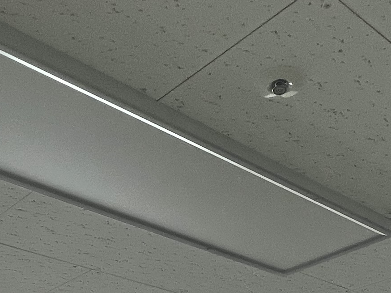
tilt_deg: +1.1
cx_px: 202
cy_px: 535
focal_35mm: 60
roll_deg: +2.0
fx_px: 678
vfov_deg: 18.6
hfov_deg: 32.2
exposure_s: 1/120
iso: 40
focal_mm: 1.57
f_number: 1.8
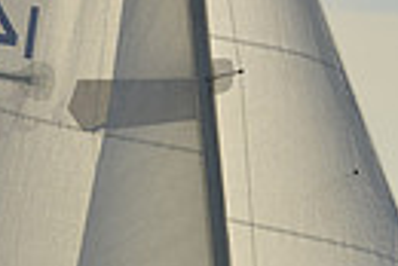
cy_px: 540
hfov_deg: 2.3
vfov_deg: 1.5
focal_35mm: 889
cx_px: 279
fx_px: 9839
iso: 200
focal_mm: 200
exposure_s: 1/1000
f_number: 7.1
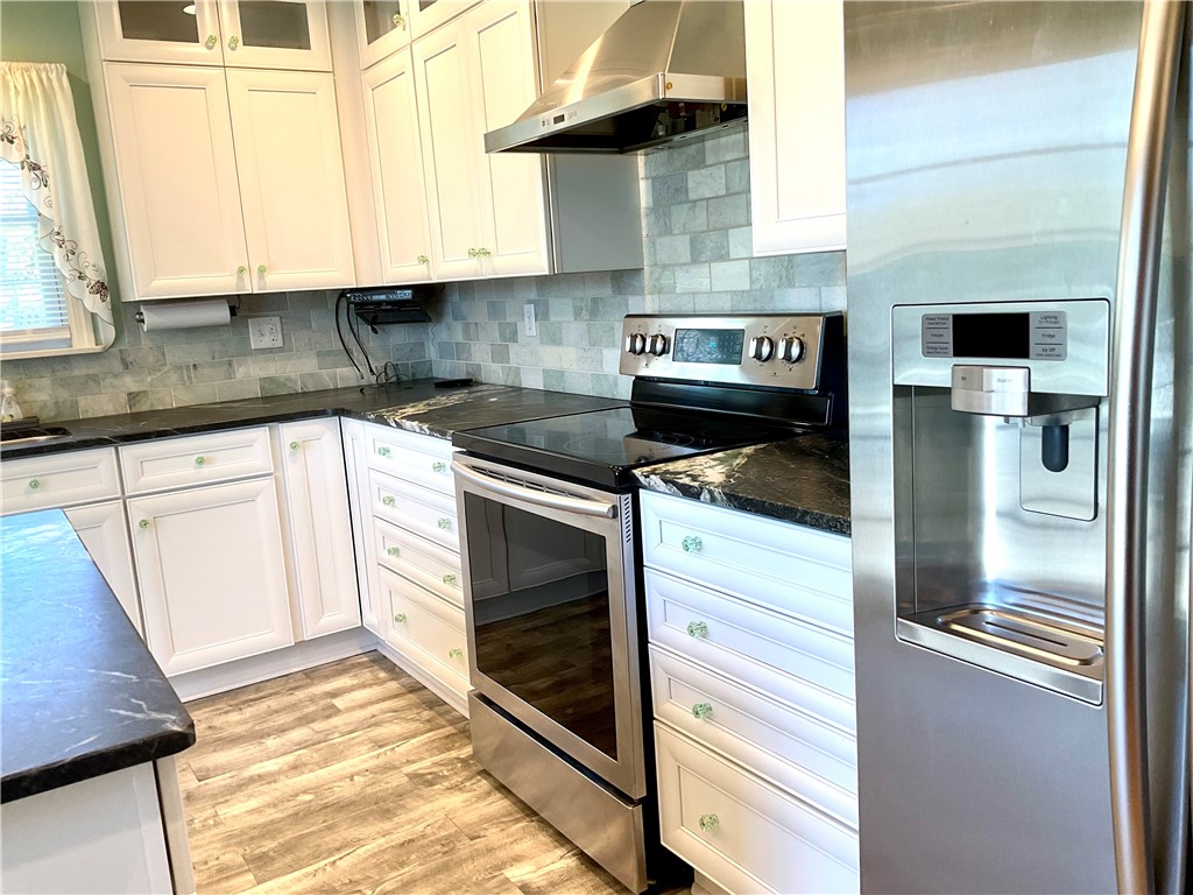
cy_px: 448
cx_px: 596
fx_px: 999
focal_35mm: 29
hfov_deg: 61.7
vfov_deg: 48.2
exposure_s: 1/60
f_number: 1.8
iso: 50
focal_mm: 3
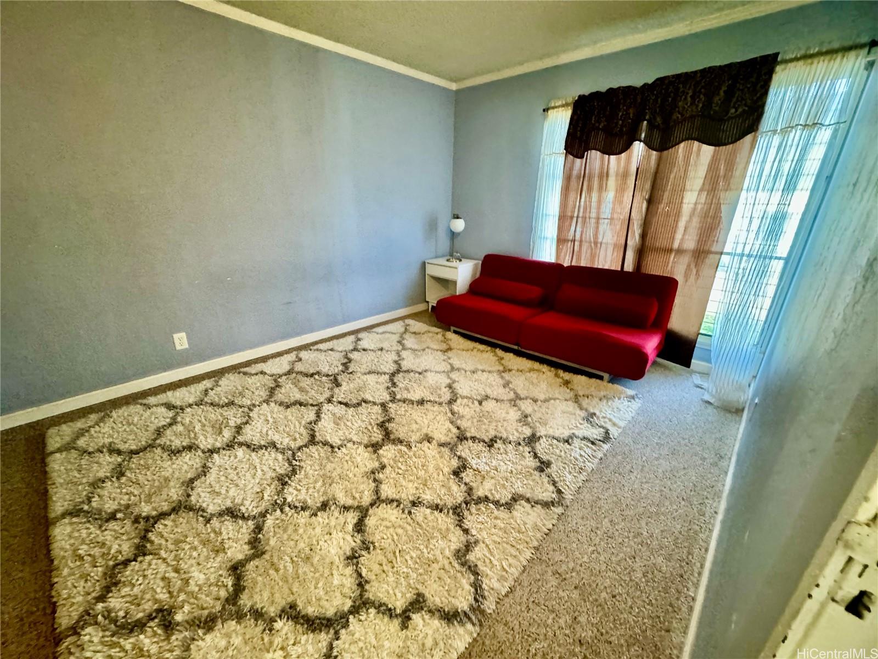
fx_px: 355
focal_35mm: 14
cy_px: 330
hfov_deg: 102.1
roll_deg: -3.5
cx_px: 439
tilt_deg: -20.2
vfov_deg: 85.7
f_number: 2.2
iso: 1000
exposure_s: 1/40
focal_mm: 2.22
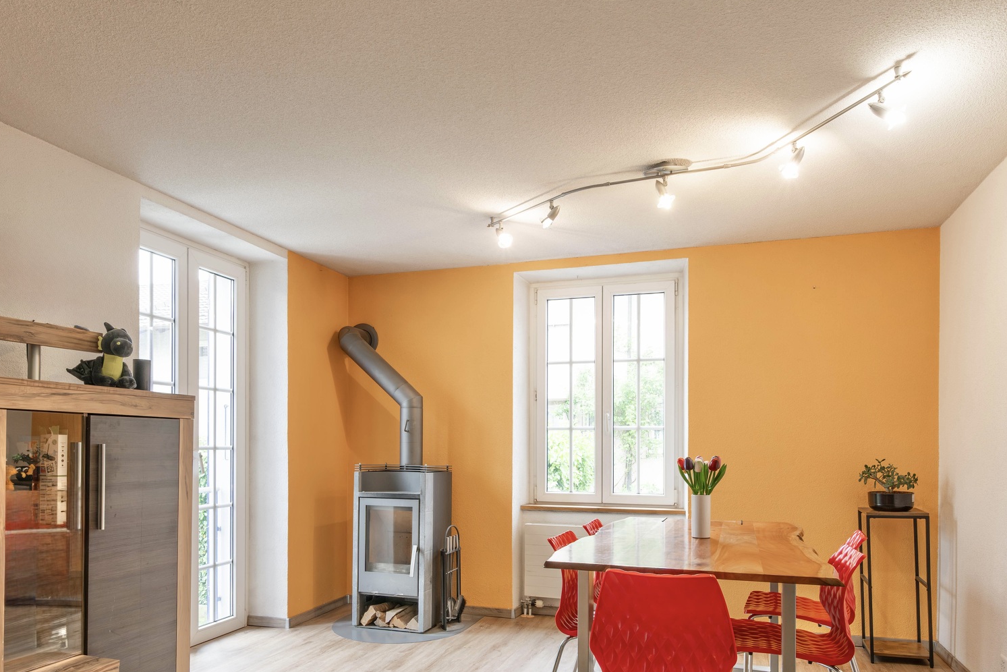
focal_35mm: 24
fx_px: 671
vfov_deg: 52.2
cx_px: 508
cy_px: 445
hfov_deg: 73.7
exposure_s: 1/6
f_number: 9
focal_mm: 14
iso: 250
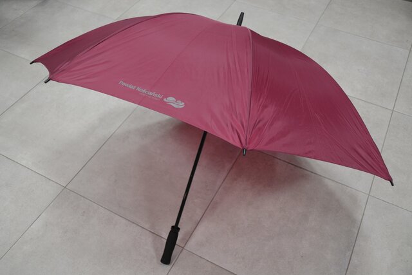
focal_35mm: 33
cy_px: 138
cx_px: 206
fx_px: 378
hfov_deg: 57.2
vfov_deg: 40.0
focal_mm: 22
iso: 400
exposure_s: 1/80
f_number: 4.5
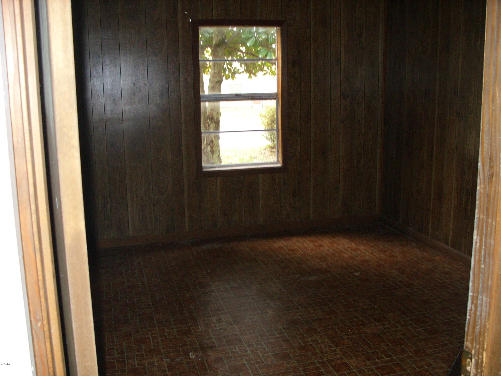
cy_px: 188
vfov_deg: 37.7
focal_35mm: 38
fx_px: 550
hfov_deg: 49.0
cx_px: 250
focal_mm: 7.8
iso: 300
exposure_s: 1/30
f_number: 2.8
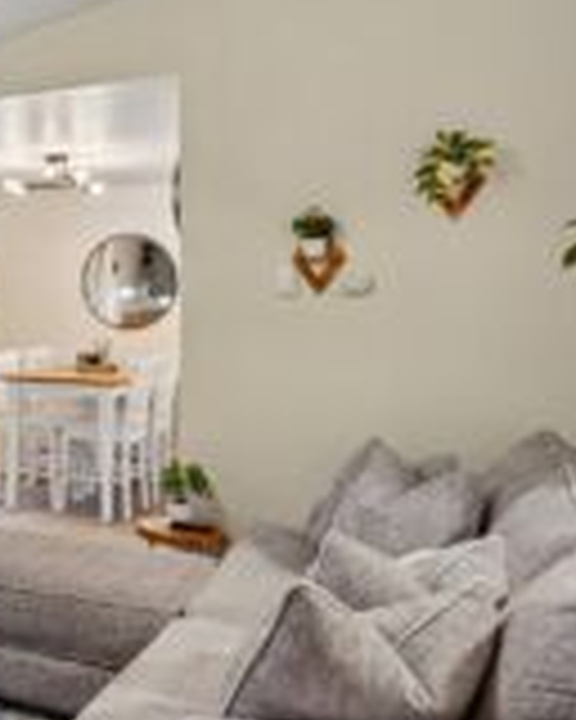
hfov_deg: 29.8
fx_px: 852
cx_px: -176
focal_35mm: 40
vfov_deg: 45.7
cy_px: 313
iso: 400
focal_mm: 17
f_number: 8
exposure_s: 1/8
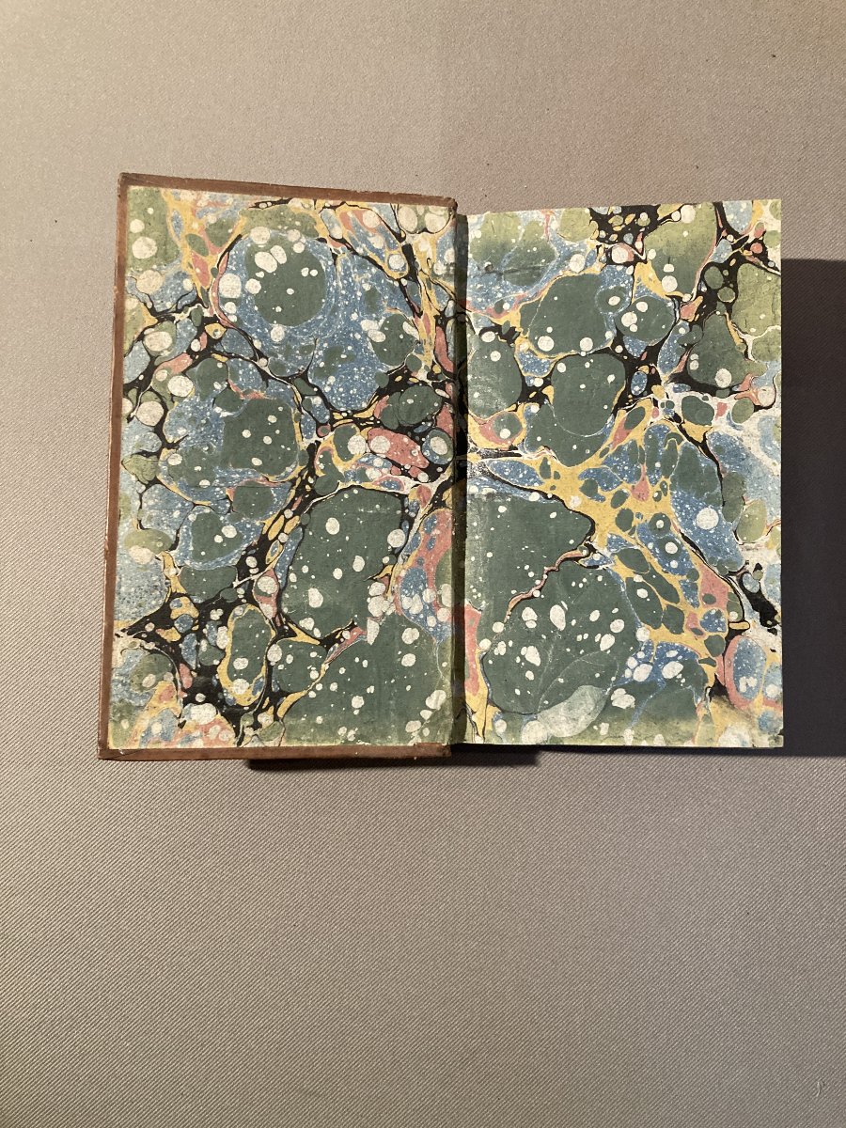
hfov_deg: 49.7
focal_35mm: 28
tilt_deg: -84.8
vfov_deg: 63.4
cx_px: 423
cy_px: 564
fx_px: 912
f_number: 1.8
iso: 320
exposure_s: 1/50
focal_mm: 3.99
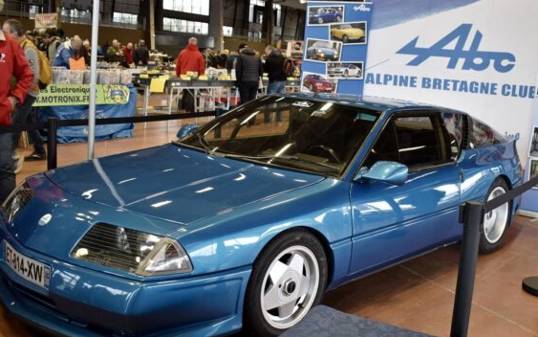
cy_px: 168
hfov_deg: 51.5
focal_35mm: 38
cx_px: 286
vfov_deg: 33.6
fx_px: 557
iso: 250
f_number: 3.8
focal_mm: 20
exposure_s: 1/30
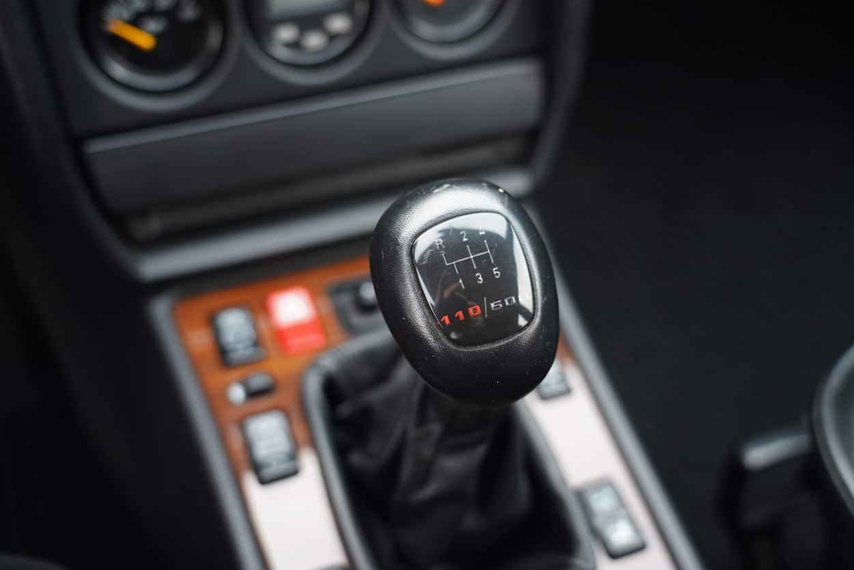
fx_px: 925
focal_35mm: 39
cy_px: 283
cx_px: 427
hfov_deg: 49.5
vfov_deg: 34.2
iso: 1600
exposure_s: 1/60
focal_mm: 38
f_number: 4
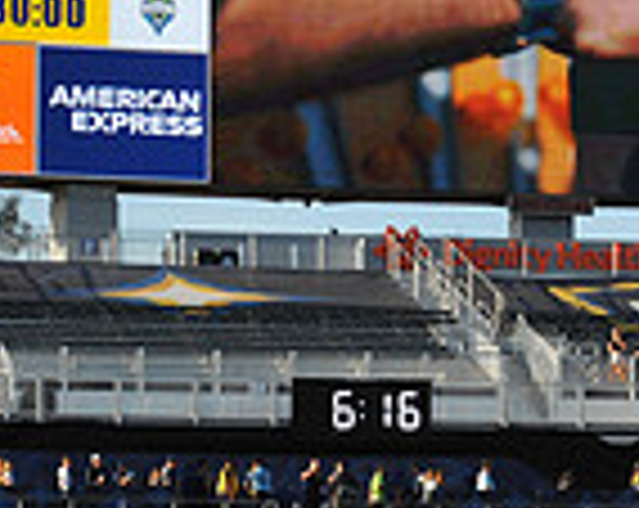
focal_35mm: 307
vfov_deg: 5.0
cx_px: 526
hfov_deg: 6.3
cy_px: -9
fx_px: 5794
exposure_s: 1/1000
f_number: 16
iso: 1600
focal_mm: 80
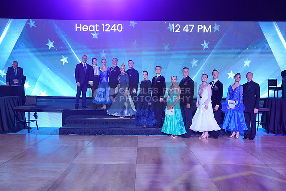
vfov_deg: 42.3
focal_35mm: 31
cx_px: 143
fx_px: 246
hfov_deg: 60.3
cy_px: 96
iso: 2000
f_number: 7.1
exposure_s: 1/200
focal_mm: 31
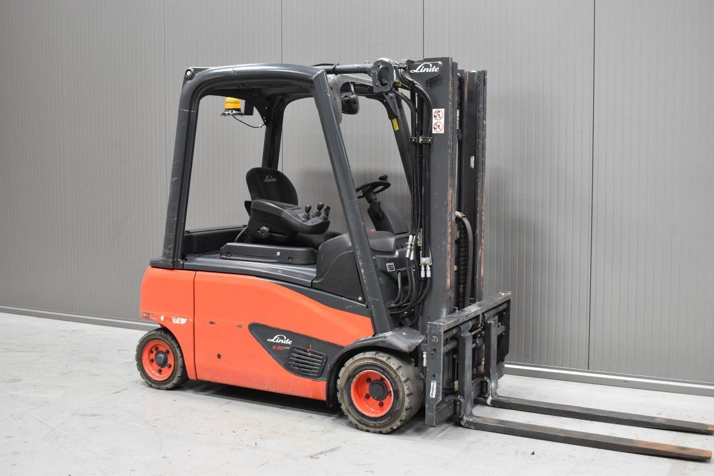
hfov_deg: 49.6
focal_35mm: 39
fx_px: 773
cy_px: 238
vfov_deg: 34.2
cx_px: 357
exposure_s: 1/30
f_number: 5.6
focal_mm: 26
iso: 1600
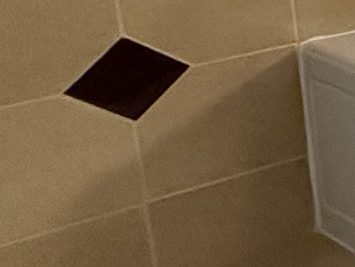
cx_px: 1199
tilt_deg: -8.4
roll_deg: -1.5
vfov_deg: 14.6
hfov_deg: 10.0
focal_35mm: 95
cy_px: -122
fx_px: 975
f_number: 2.2
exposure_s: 1/60
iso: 640
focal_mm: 2.22
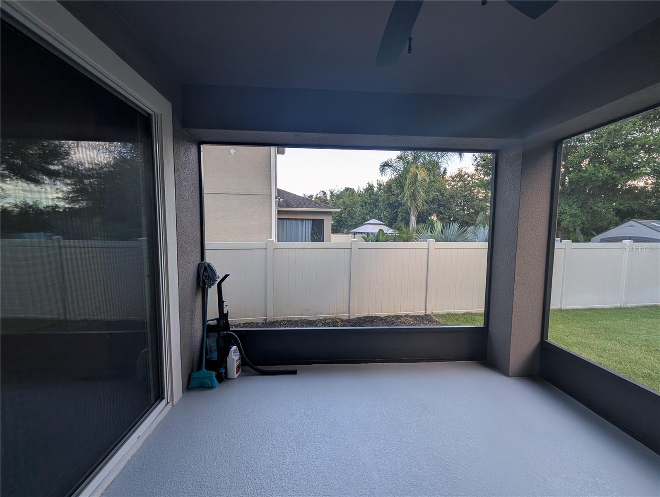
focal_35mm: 12
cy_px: 248
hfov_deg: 110.5
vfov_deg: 94.6
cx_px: 330
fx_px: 229
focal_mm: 2.02
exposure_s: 1/271
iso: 48
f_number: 1.7
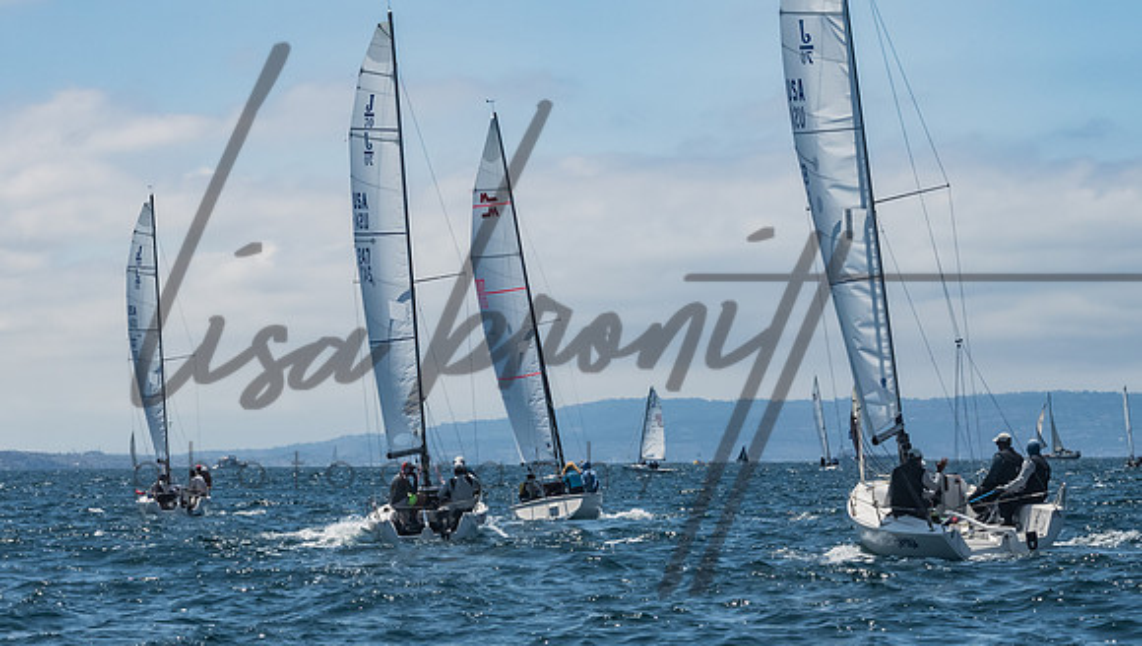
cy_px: 226
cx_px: 489
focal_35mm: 150
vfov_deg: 8.1
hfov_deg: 14.3
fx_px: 4537
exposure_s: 1/1000
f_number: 14
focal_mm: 80
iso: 640
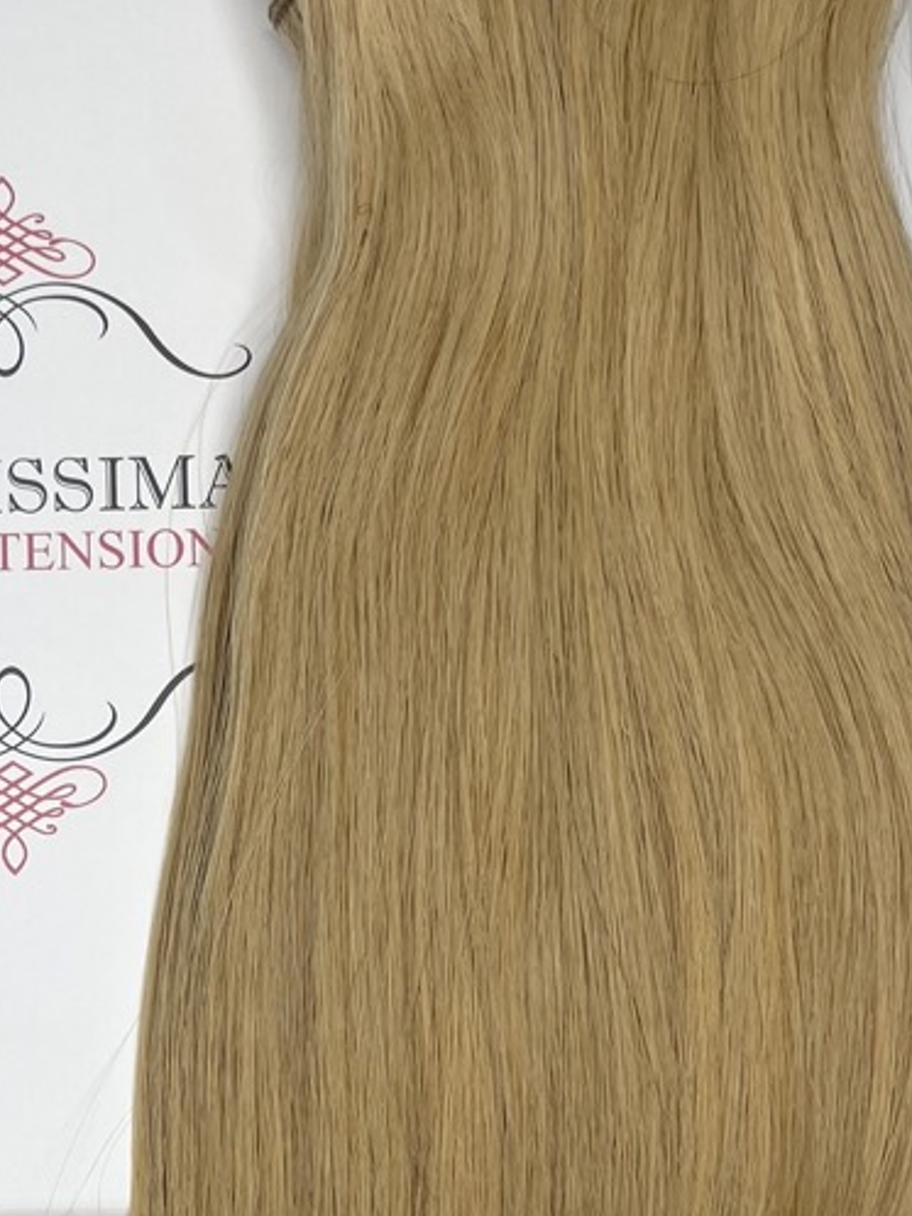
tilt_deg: -82.9
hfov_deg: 21.1
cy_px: 947
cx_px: -37
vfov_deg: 28.4
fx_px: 2353
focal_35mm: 67
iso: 32
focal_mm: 4.2
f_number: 1.6
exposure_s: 1/221
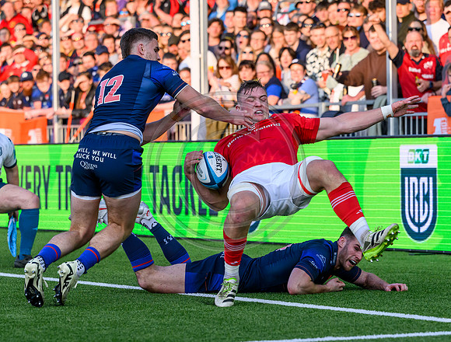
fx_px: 2556
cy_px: 219
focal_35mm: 195
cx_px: 190
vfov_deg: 7.7
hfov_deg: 10.1
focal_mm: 140
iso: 1600
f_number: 4
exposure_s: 1/5000
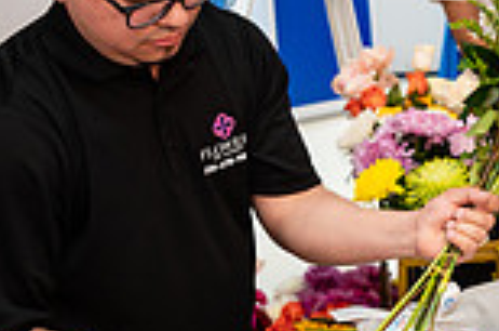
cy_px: 14
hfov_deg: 18.9
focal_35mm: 99
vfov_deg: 13.6
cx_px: 674
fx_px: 1369
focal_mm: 25.5
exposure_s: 1/200
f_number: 3.2
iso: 400
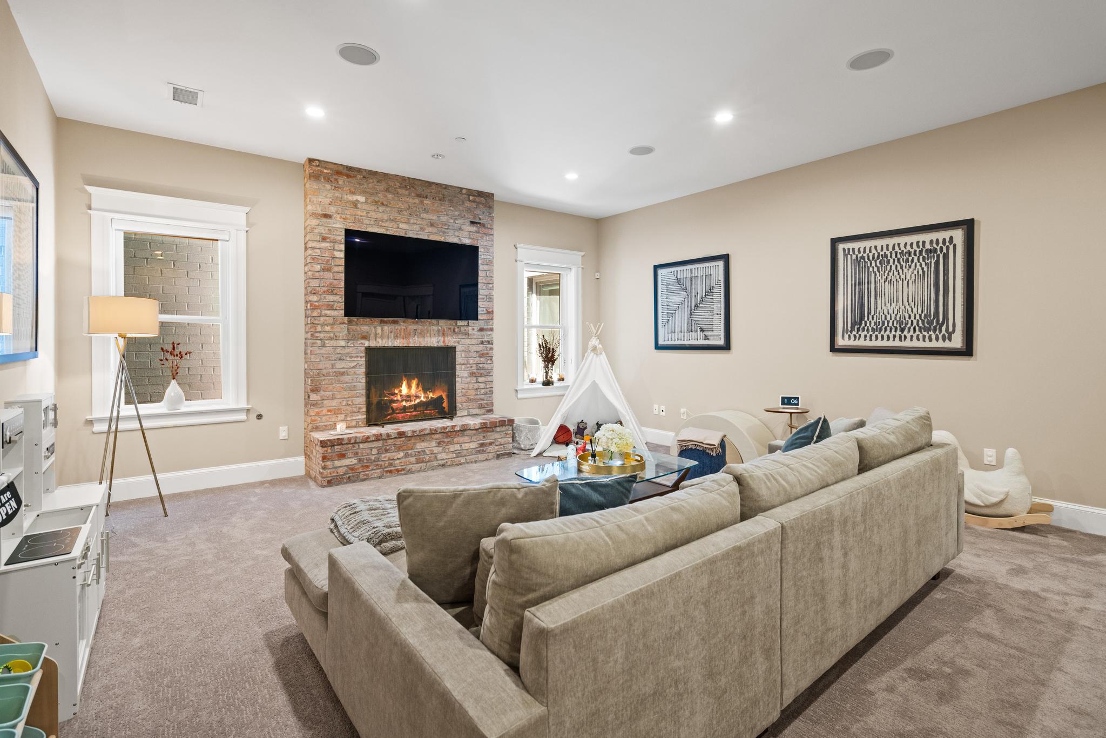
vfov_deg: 73.8
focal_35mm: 16
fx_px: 492
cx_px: 553
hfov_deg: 96.7
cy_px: 369
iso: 800
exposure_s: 1/3
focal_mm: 16
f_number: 4
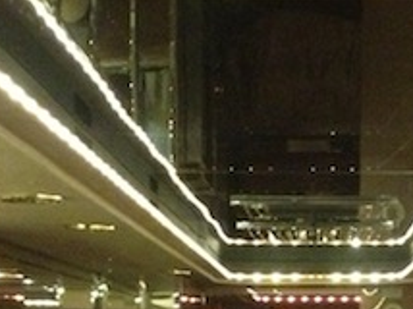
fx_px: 1561
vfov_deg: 10.7
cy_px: 514
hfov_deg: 15.0
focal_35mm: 131
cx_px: 345
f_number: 2.4
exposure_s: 1/17
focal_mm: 4.28
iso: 640
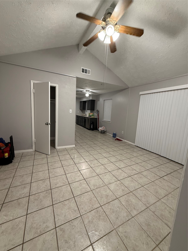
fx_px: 101
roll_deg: -4.0
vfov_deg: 102.1
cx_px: 94
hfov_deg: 85.7
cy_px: 126
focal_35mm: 14
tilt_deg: -6.8
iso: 250
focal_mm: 2.22
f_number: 2.2
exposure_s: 1/60
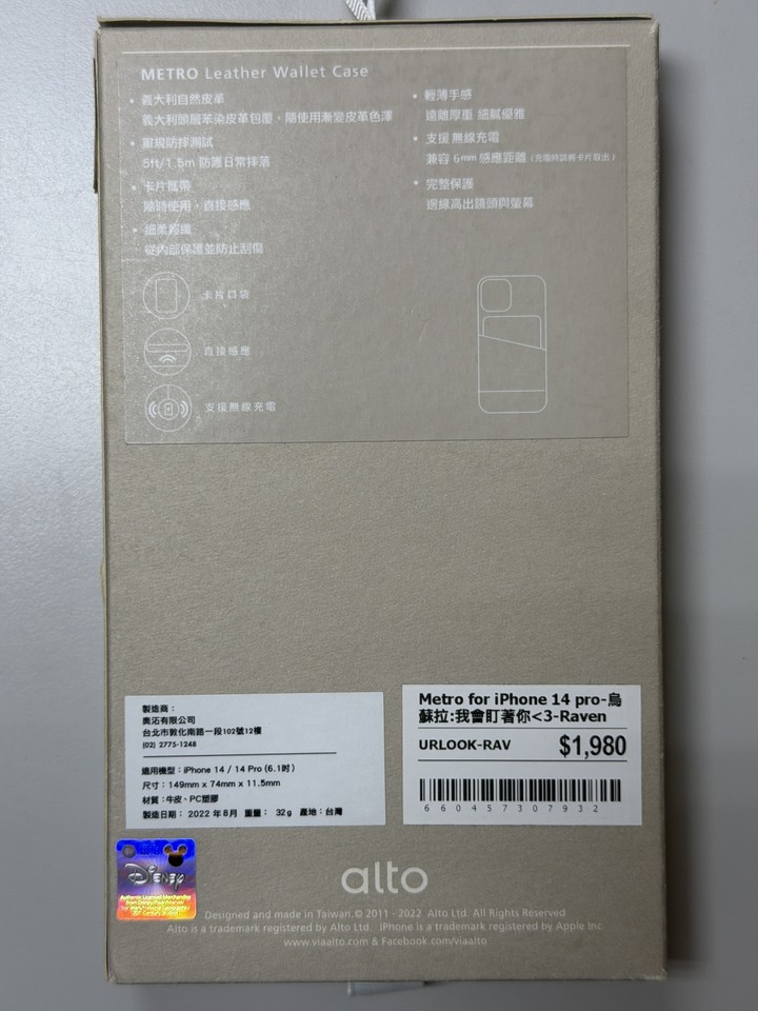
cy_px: 506
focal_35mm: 48
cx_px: 379
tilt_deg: -89.8
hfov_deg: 30.3
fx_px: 1401
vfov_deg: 39.7
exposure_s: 1/117
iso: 100
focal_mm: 6.76
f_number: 1.78
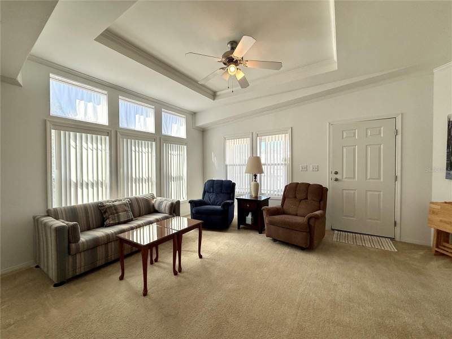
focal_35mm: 14
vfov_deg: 85.7
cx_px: 226
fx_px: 183
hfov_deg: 102.1
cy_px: 170
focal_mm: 2.22
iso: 64
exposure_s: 1/217
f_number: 2.2
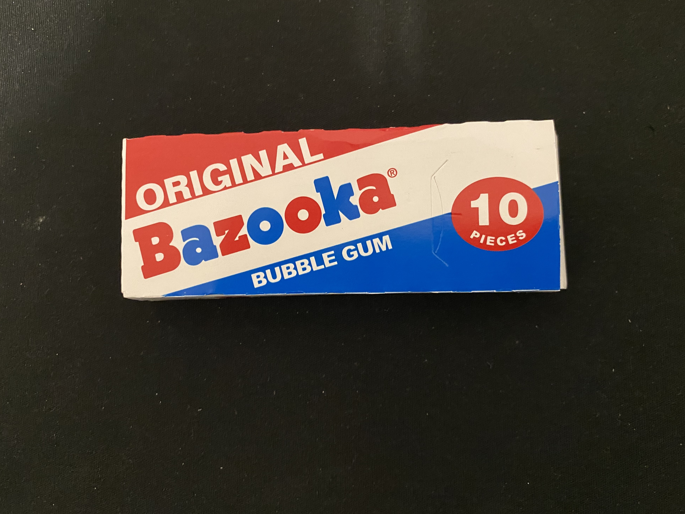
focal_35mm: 27
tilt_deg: -84.7
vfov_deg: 51.3
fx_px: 534
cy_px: 252
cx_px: 346
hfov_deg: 65.3
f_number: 1.8
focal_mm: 4.25
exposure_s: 1/30
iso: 640
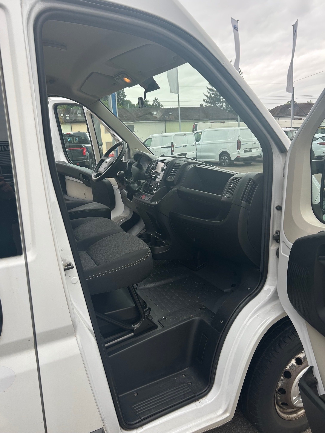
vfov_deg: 67.3
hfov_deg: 53.1
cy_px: 216
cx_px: 162
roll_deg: +2.8
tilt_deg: -7.7
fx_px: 325
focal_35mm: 26
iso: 50
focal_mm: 5.7
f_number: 1.5
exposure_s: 1/326
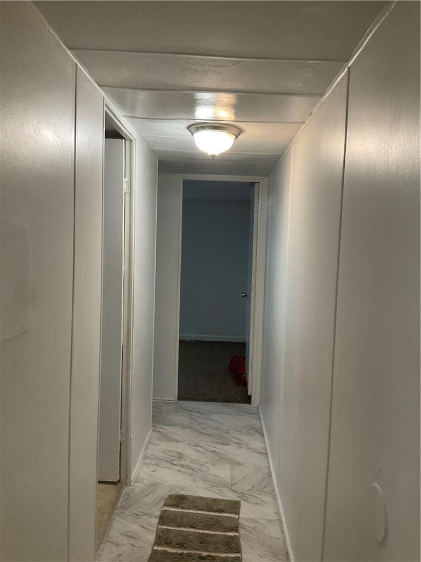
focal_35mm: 29
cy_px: 281
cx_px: 210
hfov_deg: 48.2
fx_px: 470
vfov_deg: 61.7
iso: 100
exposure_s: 1/60
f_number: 1.8
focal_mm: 3
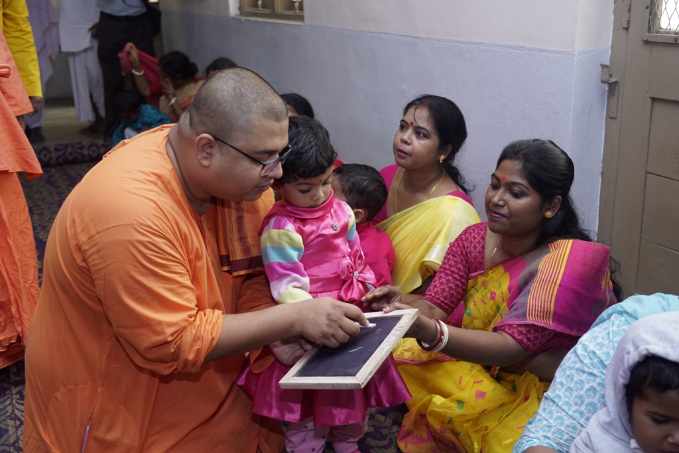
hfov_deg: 49.5
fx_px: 736
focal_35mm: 39
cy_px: 226
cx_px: 340
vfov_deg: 34.2
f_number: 4
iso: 640
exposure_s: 1/125
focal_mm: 39
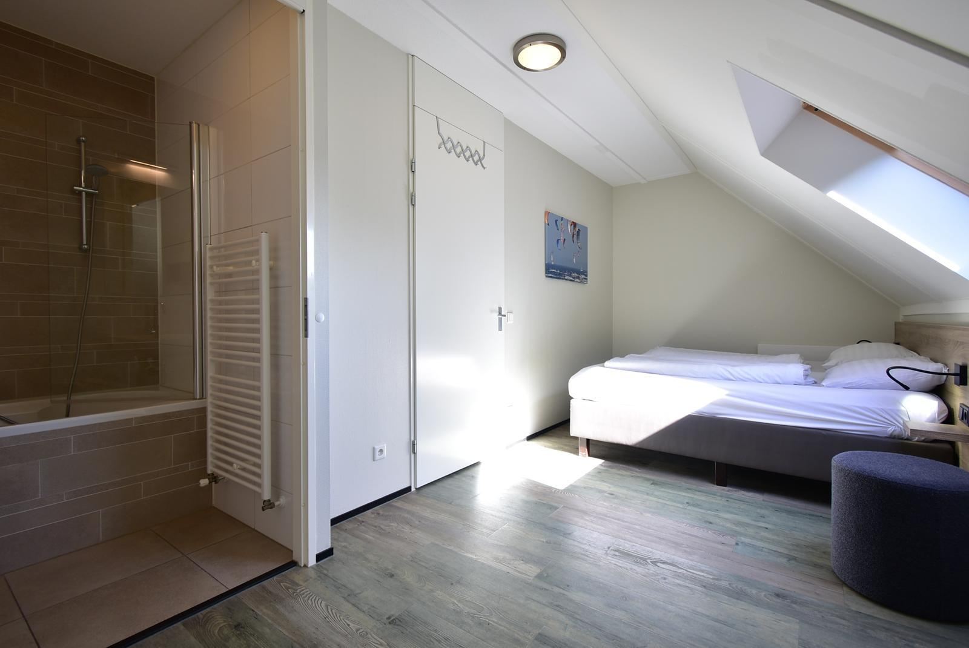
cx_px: 484
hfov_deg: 100.3
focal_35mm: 15
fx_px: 404
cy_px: 324
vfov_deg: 77.4
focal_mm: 10
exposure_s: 1/20
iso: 100
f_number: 4.5
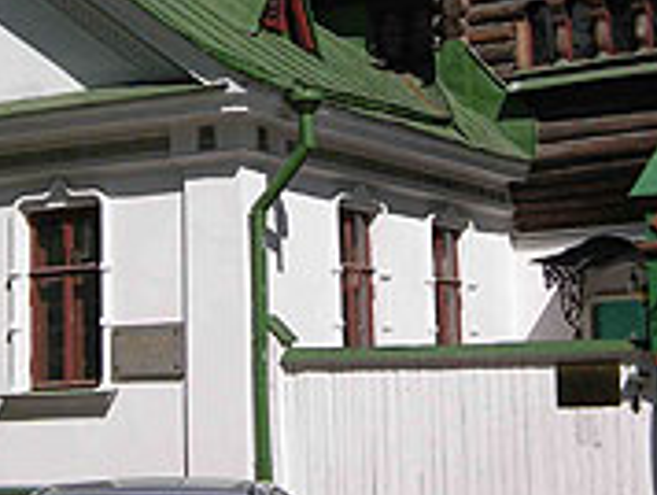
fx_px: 1825
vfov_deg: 15.4
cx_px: 310
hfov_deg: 20.4
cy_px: 163
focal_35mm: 96
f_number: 6.4
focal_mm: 6.3
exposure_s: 1/298
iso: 64
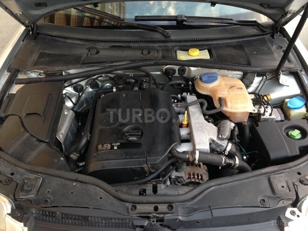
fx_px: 294
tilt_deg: -36.7
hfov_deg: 55.4
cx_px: 154
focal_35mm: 33
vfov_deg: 42.9
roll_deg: -0.7
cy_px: 116
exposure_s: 1/20
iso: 125
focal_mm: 4.12
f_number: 2.4
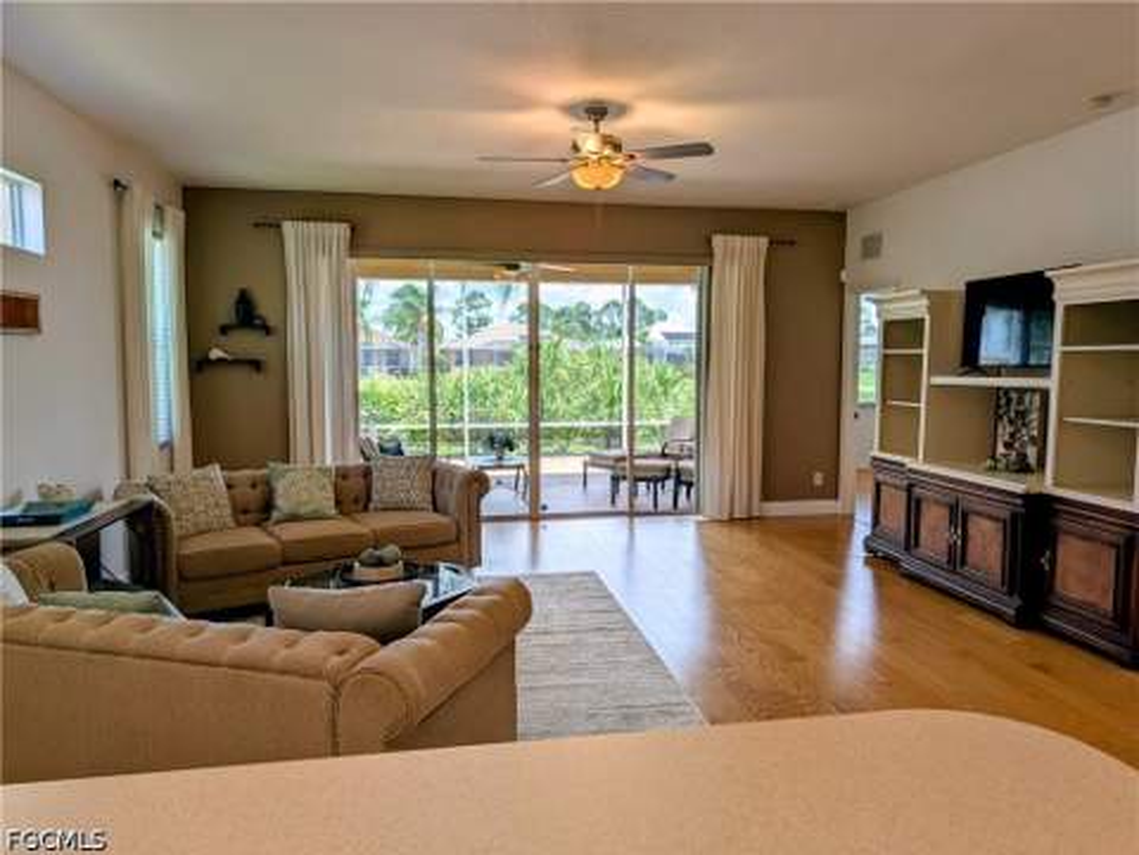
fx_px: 790
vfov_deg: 56.8
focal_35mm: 24
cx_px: 570
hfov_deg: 71.6
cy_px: 428
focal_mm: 6.9
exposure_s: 1/120
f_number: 1.68
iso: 19
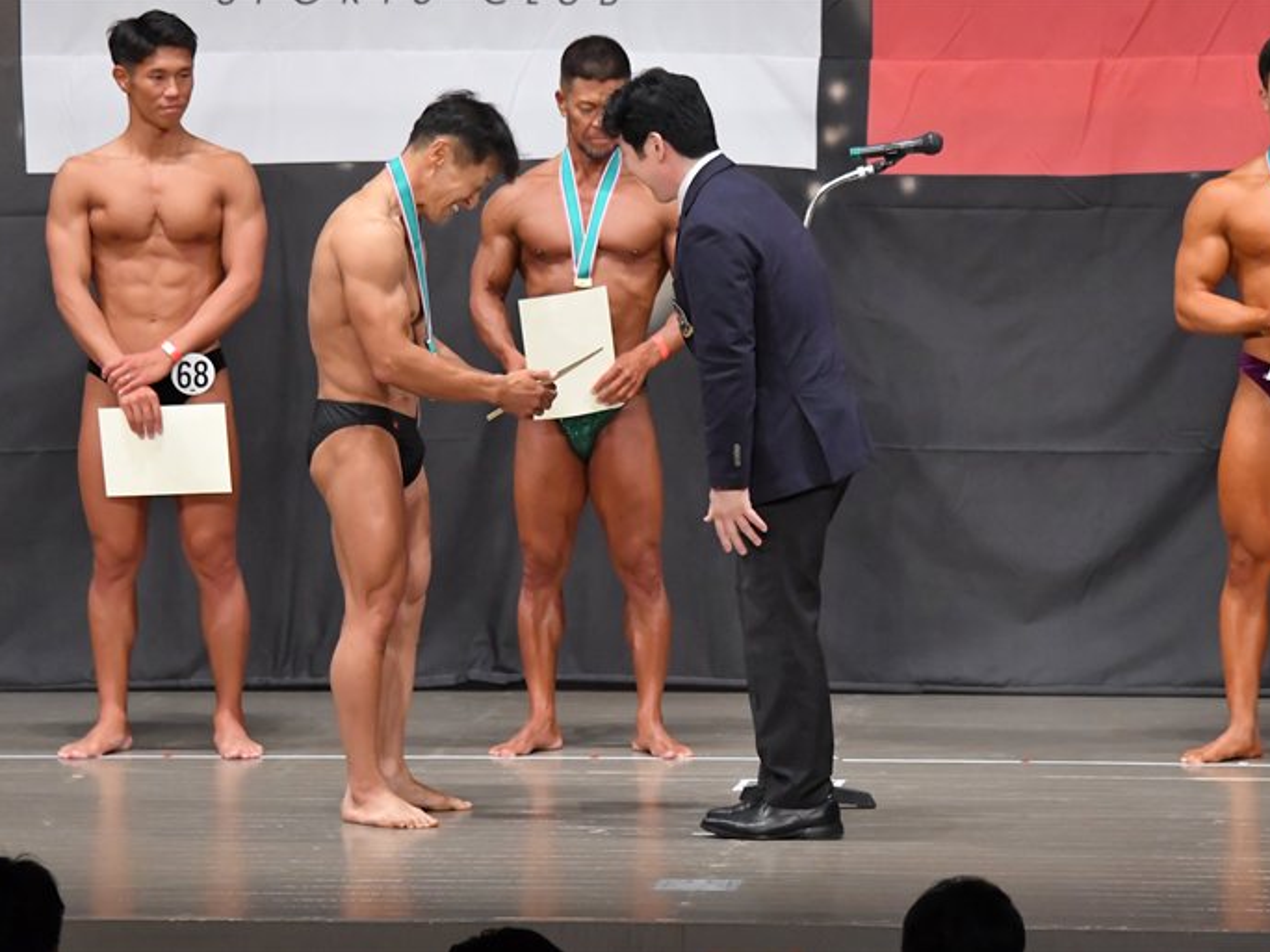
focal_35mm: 220
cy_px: 475
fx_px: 8071
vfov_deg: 6.8
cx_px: 643
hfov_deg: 9.0
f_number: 5.6
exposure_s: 1/400
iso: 6400
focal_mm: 135
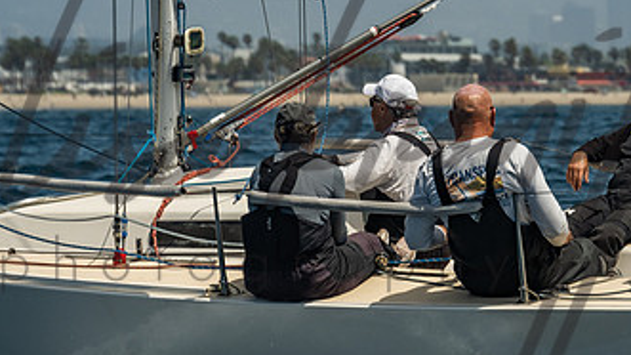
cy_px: 82
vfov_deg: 3.8
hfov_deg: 6.8
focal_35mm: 317
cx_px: 448
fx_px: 5303
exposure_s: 1/2000
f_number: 6.3
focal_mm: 140
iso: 320
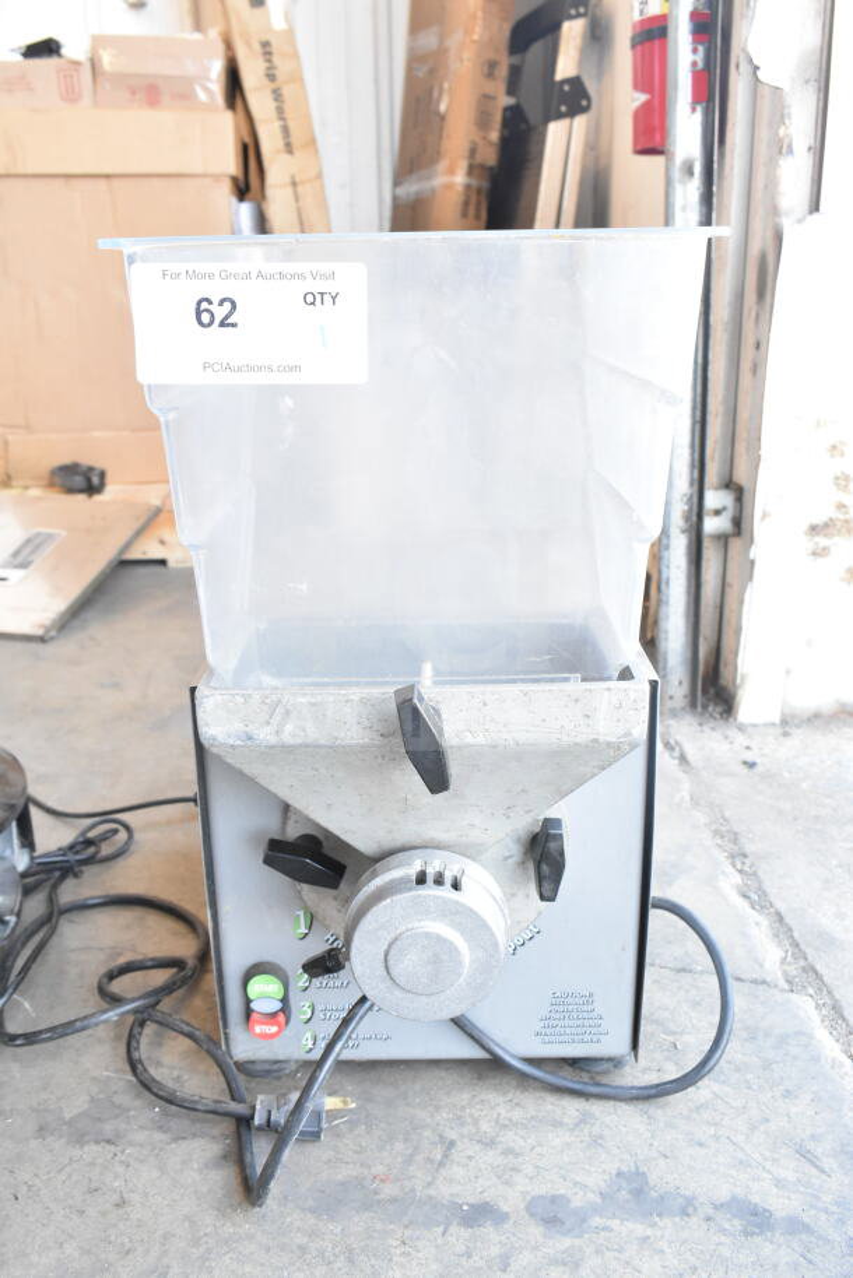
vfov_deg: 59.5
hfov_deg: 41.7
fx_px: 1119
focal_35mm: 32
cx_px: 426
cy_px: 639
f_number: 8
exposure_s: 1/60
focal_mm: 21
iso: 1600
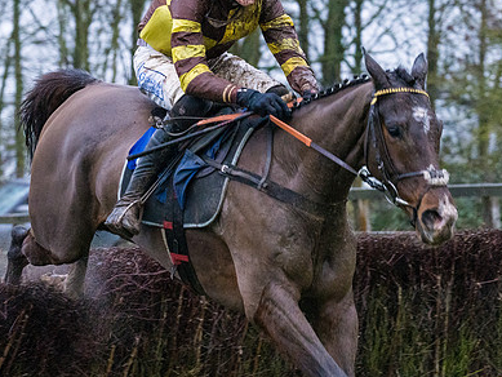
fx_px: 3685
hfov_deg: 7.8
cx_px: 195
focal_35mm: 254
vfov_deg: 5.9
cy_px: 146
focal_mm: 135
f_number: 5
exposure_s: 1/640
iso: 5000
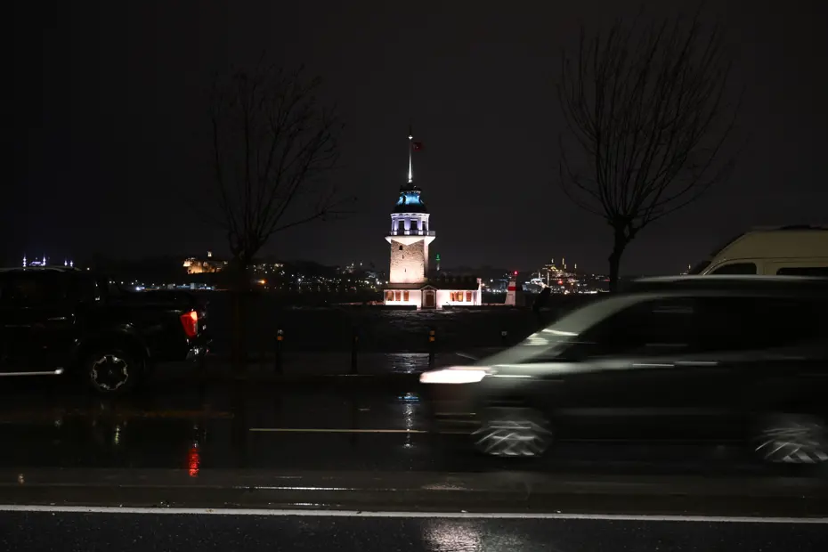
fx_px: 1058
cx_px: 414
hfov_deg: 42.7
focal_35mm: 46
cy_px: 276
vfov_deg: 29.2
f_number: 5.6
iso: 5000
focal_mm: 46
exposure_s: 1/25
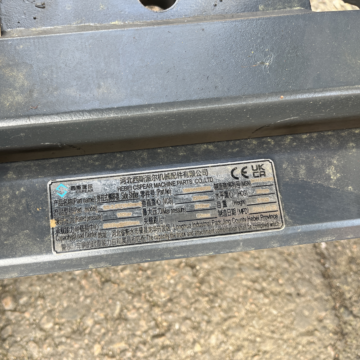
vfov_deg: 52.5
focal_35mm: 31
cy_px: 182
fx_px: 365
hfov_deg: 51.8
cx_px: 130
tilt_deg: -78.6
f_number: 1.6
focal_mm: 5.1
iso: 50
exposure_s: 1/121
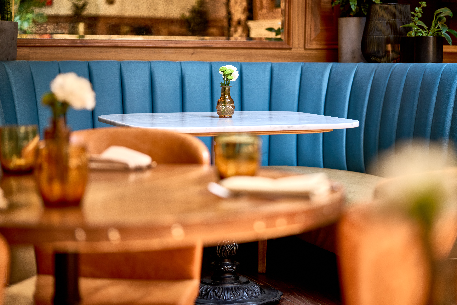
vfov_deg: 15.2
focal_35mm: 90
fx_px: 1143
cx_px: 228
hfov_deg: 22.6
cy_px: 152
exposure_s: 1/100
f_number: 2.8
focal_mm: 90
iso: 640
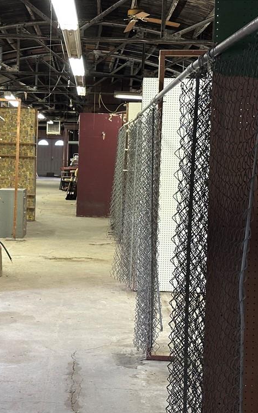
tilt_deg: -4.5
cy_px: 209
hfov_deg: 18.8
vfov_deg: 29.8
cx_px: 68
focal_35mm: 69
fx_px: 776
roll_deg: -2.0
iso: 250
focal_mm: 6.86
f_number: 1.78
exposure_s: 1/40
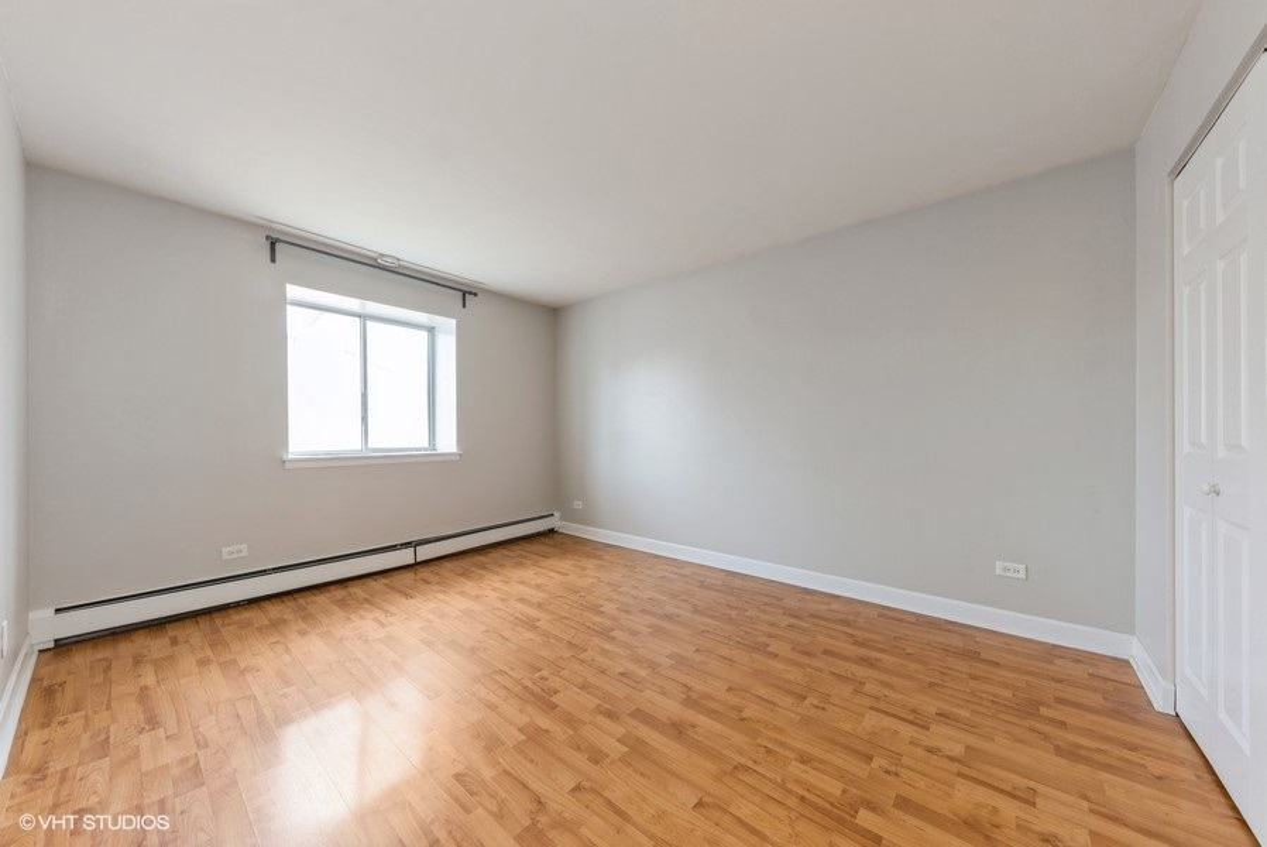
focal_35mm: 12
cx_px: 634
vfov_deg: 90.1
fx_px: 423
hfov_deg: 112.6
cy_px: 424
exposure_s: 1/5
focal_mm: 12
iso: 200
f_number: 9
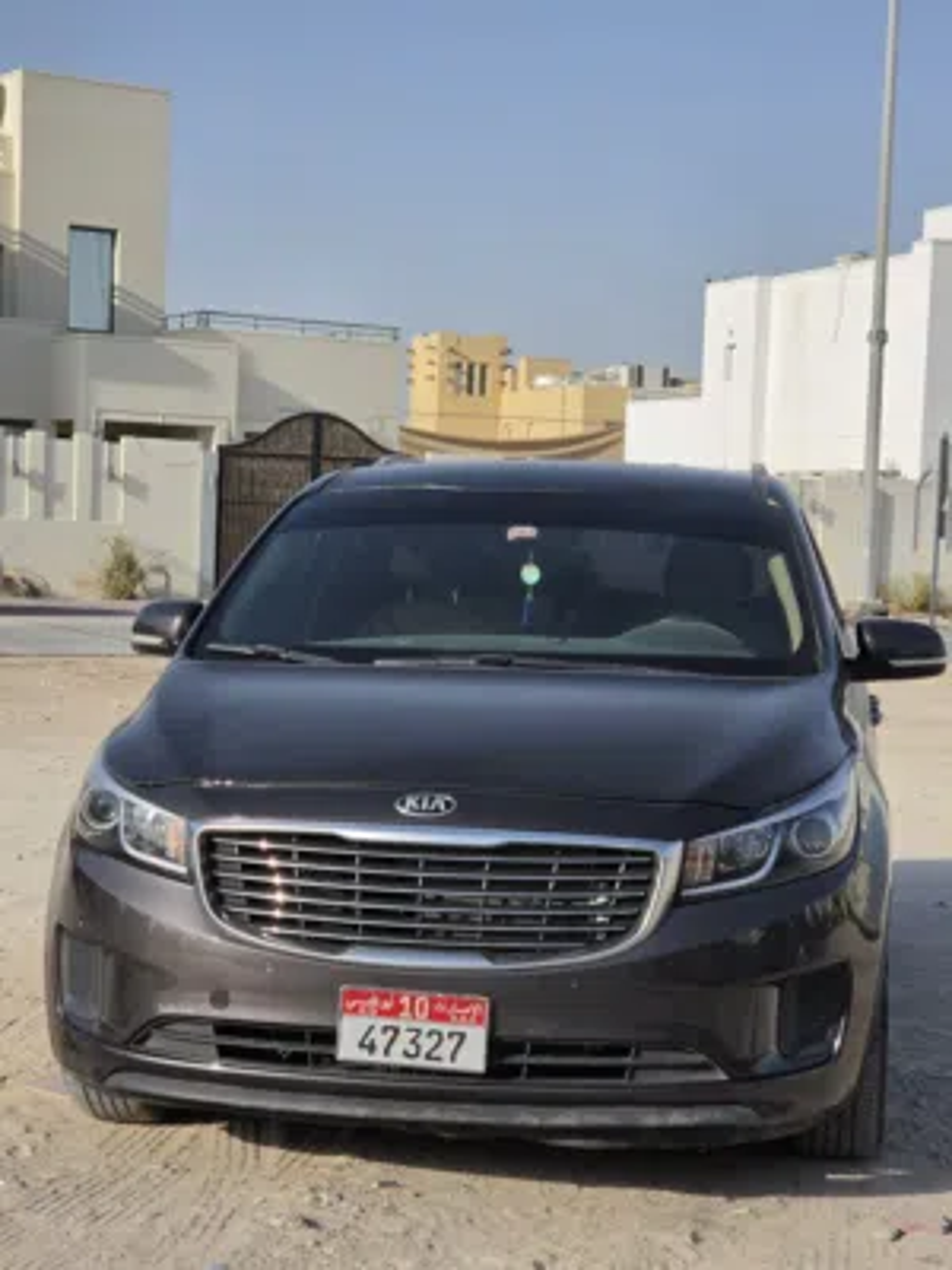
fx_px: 2530
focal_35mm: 69
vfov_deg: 28.2
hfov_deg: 21.3
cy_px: 635
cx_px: 476
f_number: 2.4
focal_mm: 7
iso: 25
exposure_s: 1/1300
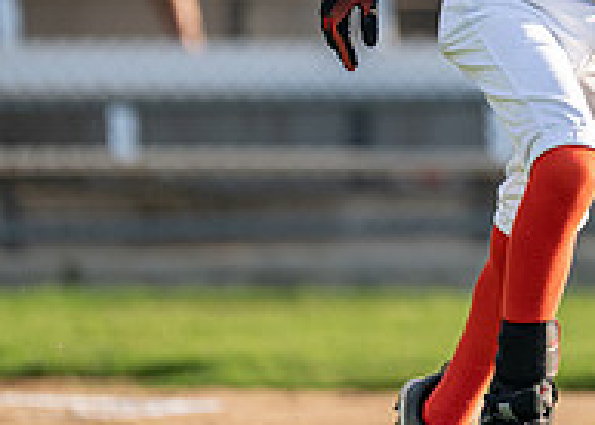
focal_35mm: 772
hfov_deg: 2.6
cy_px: -25
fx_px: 13050
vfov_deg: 1.9
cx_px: 541
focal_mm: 200
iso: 400
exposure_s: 1/3200
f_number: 2.8
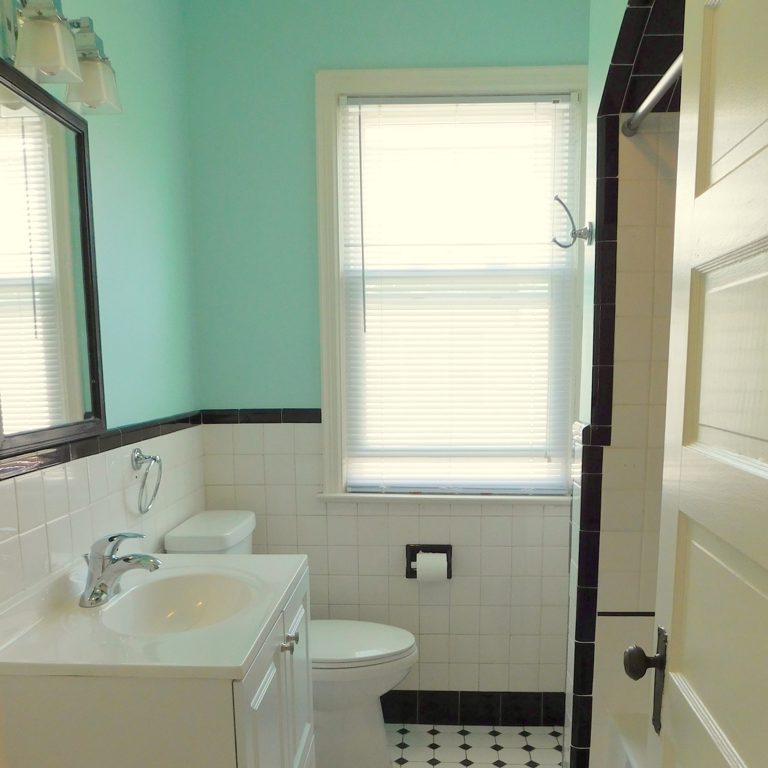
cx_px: 385
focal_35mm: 31
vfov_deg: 51.7
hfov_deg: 52.5
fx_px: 778
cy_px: 499
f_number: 3
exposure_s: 1/60
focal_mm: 4
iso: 125
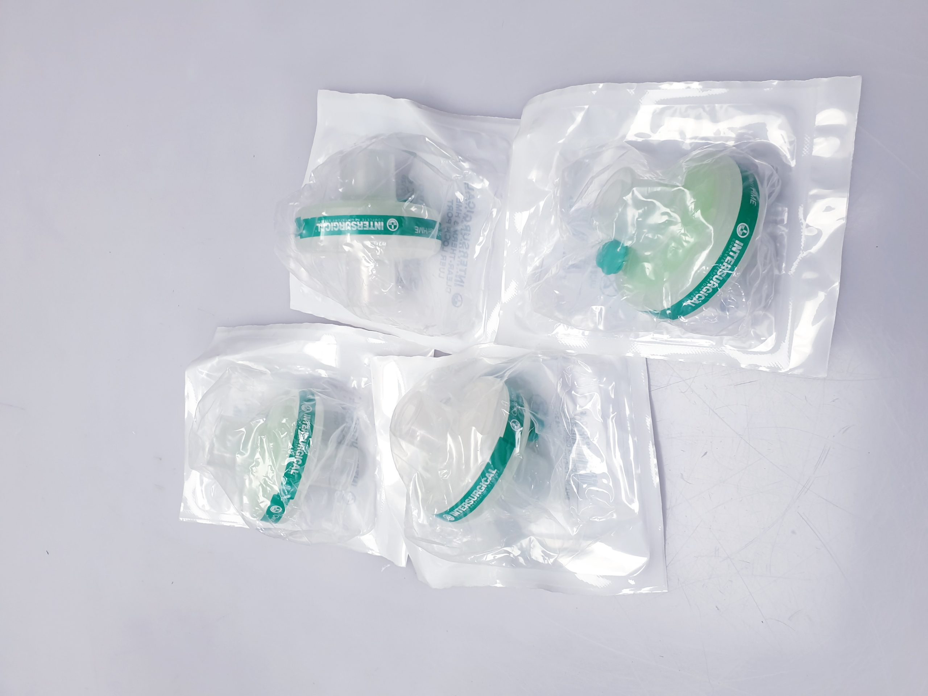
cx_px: 464
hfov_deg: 67.3
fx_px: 697
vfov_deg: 53.1
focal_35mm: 26
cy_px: 348
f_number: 2.4
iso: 80
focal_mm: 4.3
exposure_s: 1/50
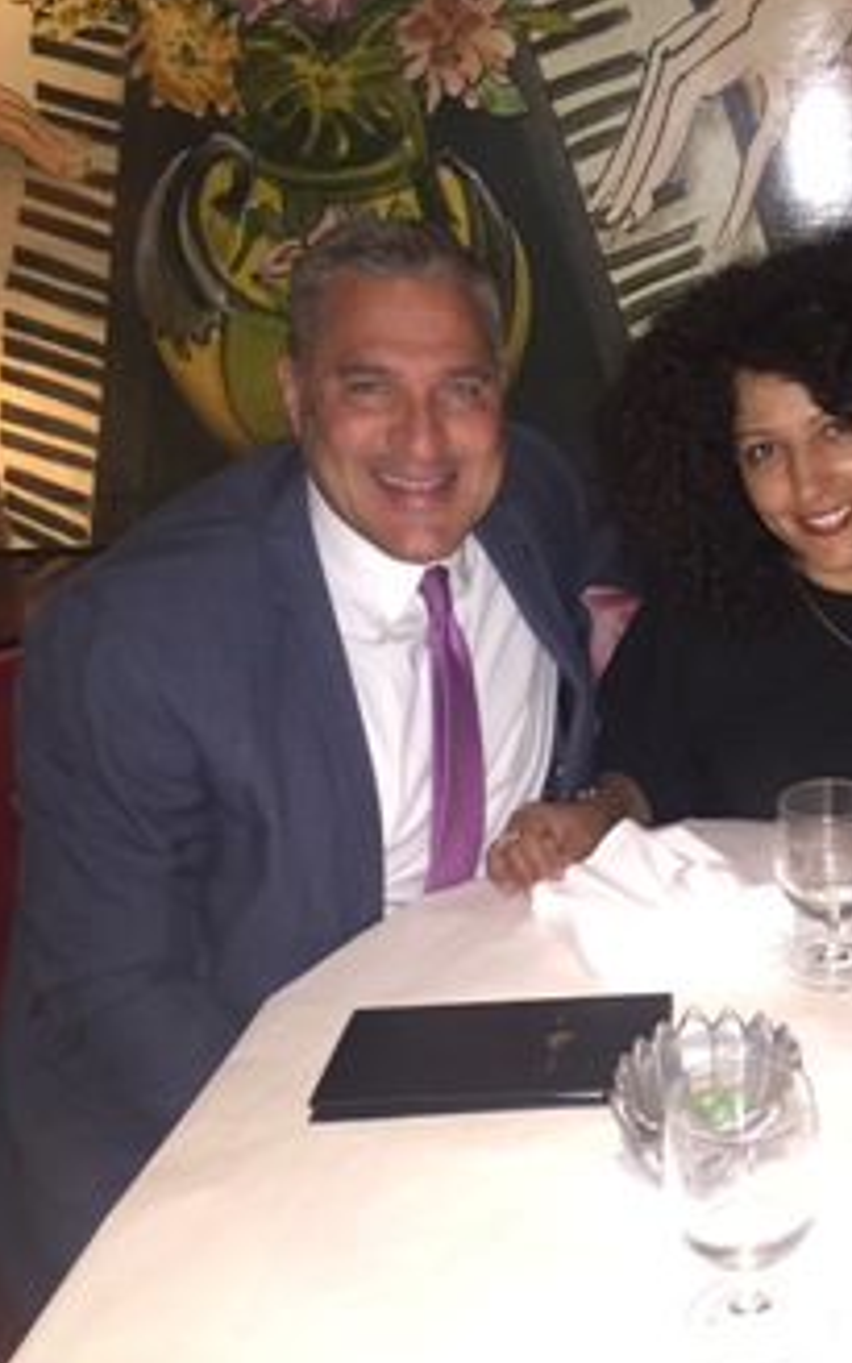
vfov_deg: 47.2
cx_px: 823
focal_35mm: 42
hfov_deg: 28.9
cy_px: 677
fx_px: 1560
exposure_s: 1/16
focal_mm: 4.15
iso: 250
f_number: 2.2
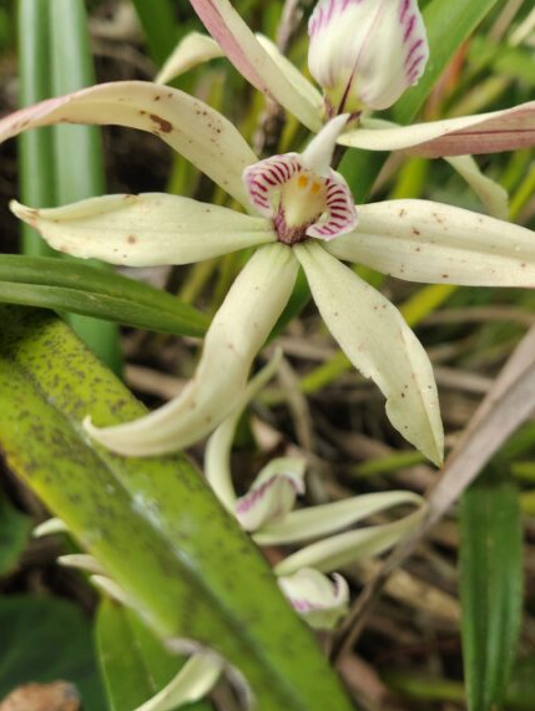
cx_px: 365
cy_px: 374
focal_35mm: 35
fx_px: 720
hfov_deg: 40.1
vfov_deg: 52.6
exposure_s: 1/233
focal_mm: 4.71
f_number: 1.7
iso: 143
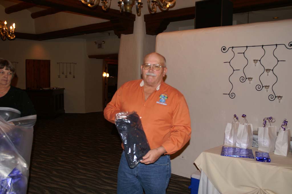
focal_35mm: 33
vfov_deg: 39.9
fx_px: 267
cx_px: 146
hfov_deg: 57.3
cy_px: 97
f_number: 3.5
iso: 200
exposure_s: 1/60
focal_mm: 22
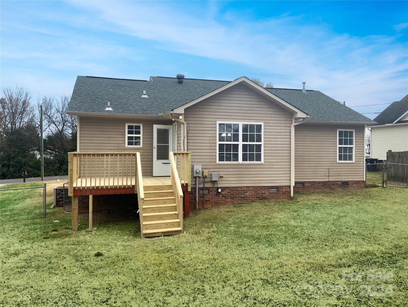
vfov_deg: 48.3
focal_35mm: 29
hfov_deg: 61.6
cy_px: 154
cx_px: 204
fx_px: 342
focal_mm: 3
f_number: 1.8
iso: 16
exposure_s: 1/800
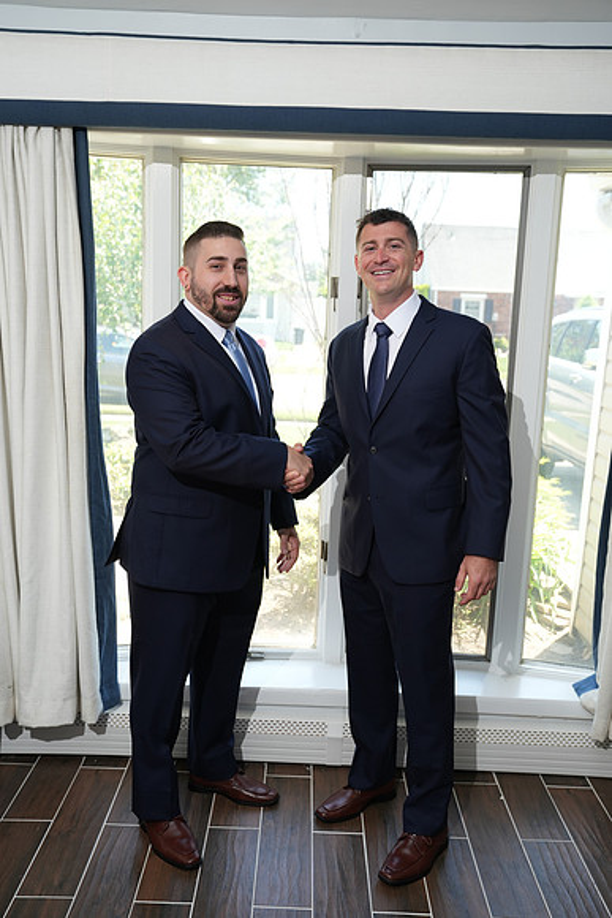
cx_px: 306
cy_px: 459
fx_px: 815
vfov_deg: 58.7
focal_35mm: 32
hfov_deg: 41.1
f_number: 4
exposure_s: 1/200
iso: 320
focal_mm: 32
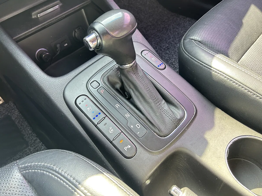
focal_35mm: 26
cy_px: 98
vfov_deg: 53.1
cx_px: 131
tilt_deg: -50.5
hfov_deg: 67.3
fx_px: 197
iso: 125
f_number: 1.5
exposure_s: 1/68
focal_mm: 5.7
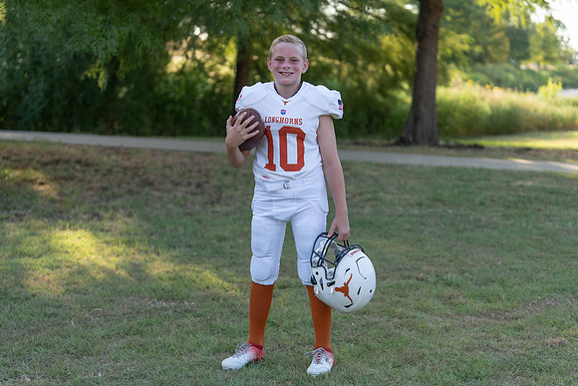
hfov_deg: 28.8
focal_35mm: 70
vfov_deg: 19.5
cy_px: 193
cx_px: 289
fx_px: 1124
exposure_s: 1/400
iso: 160
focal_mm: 70
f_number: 2.8
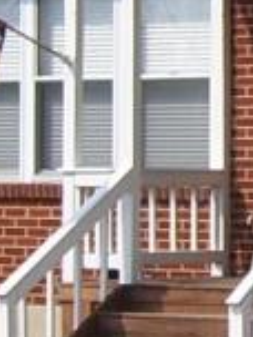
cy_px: 173
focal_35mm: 303
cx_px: 522
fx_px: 2953
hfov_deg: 4.8
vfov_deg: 6.5
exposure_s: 1/750
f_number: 4.8
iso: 80
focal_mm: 6
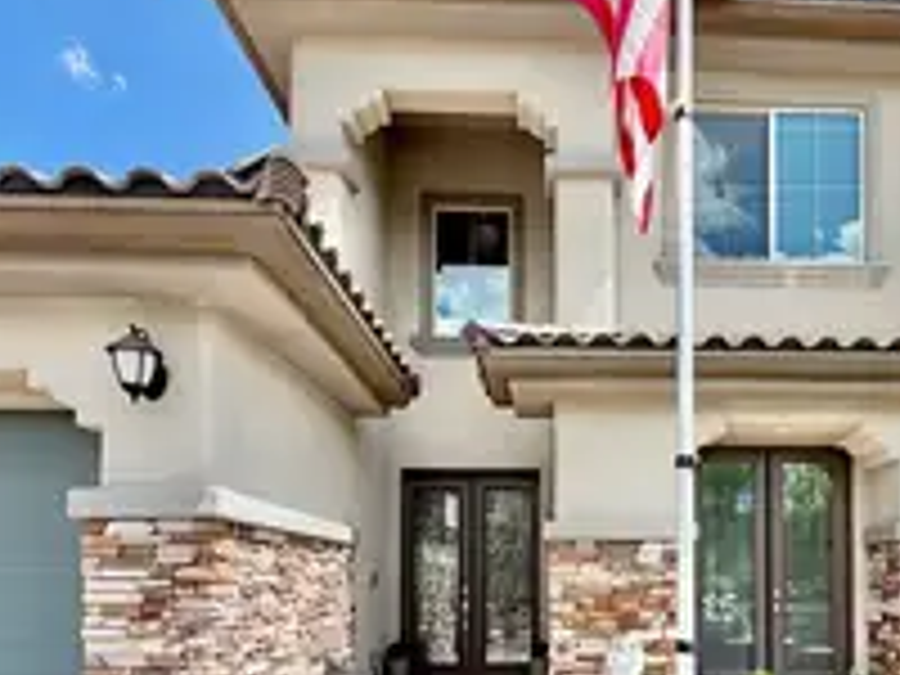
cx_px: 594
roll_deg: +0.1
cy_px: 567
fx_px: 728
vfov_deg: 46.4
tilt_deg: +1.6
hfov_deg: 62.0
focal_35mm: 28
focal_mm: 2.22
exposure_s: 1/770
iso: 25
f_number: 2.2
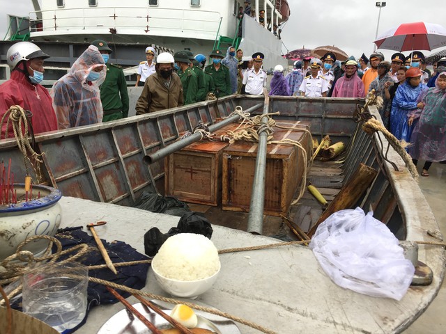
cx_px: 223
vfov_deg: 48.2
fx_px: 374
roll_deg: -2.7
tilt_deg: -15.2
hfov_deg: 61.7
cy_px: 167
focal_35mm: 29
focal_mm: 4.15
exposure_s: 1/122
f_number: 2.2
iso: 32
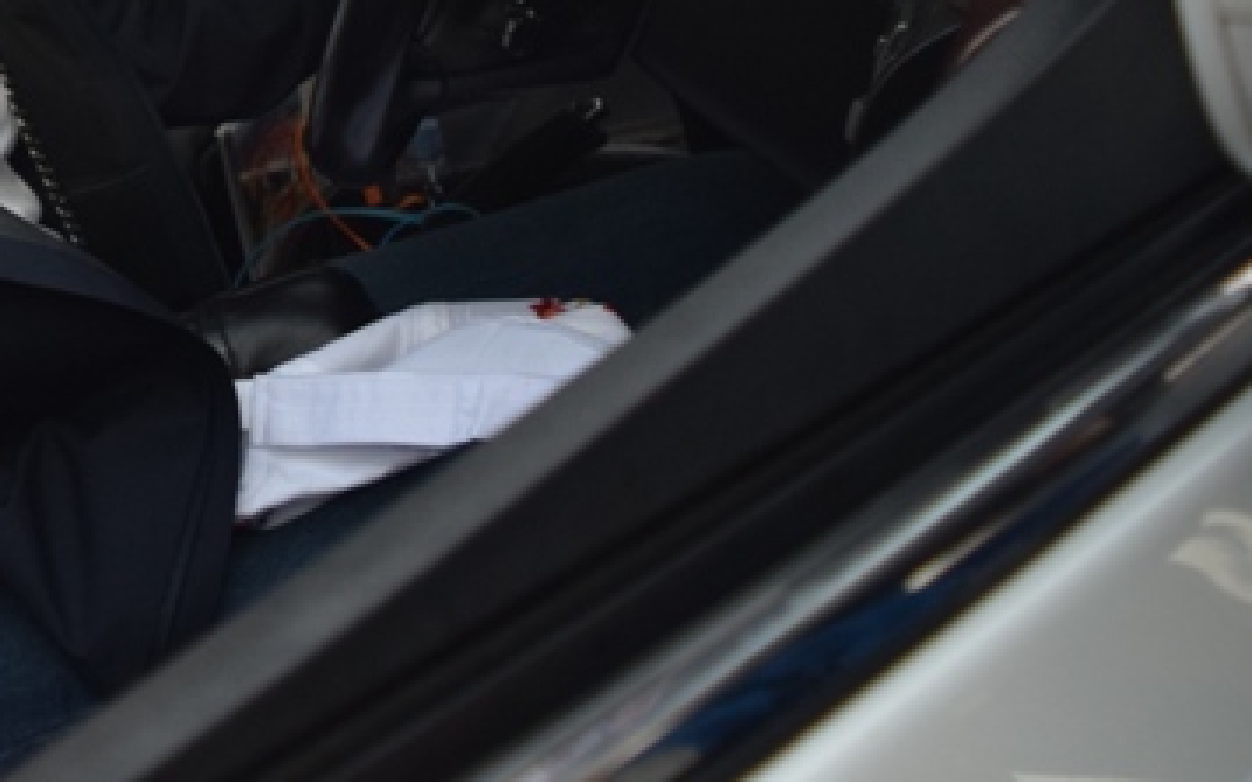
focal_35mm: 79
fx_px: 2695
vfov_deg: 15.4
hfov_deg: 22.5
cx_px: -498
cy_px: -349
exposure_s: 1/400
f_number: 3.5
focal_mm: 18
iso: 800
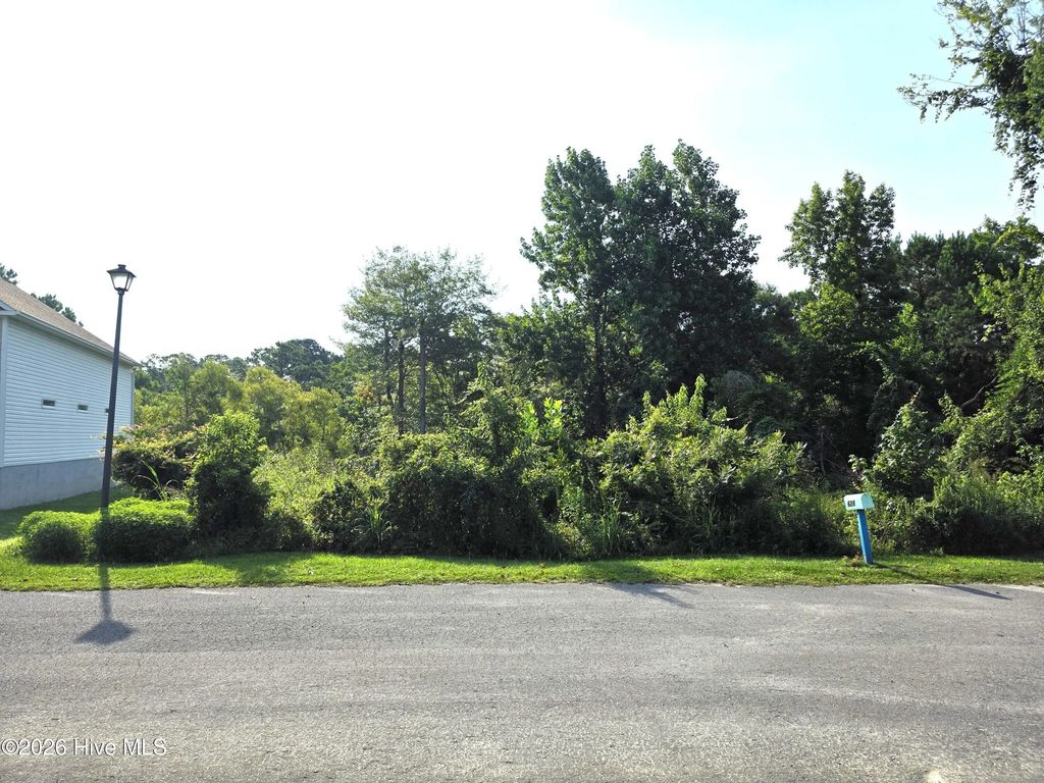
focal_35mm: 23
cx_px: 522
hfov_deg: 73.9
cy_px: 392
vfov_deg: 58.9
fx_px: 694
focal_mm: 6.3
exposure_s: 1/7944
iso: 50
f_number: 1.7
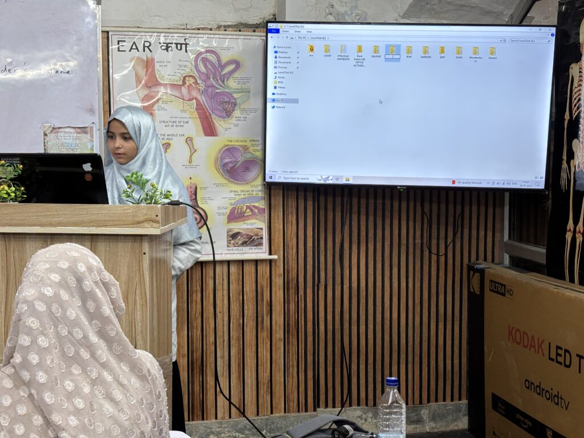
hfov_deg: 36.8
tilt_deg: -5.8
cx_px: 292
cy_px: 219
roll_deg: +0.4
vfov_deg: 28.0
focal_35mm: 52
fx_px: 877
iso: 50
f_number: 1.6
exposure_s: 1/60
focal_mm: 5.96
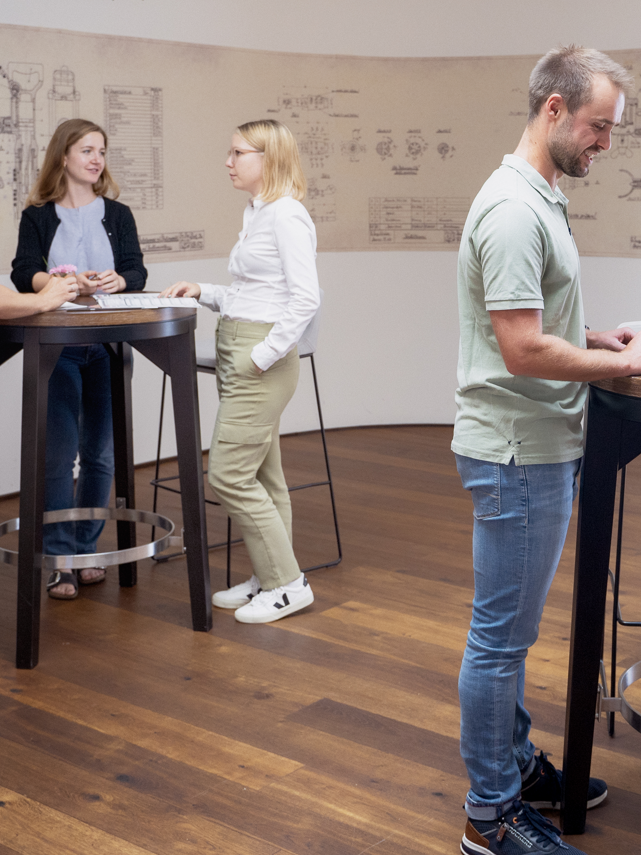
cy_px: 454
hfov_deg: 27.9
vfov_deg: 36.8
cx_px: 418
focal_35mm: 52
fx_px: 1284
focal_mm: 28
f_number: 4
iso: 1000
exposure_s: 1/160
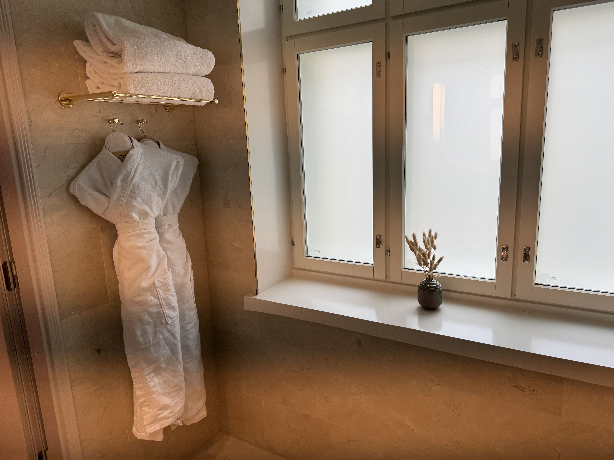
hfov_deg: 71.6
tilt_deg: -11.8
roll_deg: +2.7
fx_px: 426
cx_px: 307
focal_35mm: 24
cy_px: 230
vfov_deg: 56.8
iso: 64
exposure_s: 1/123
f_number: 1.78
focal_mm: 6.76
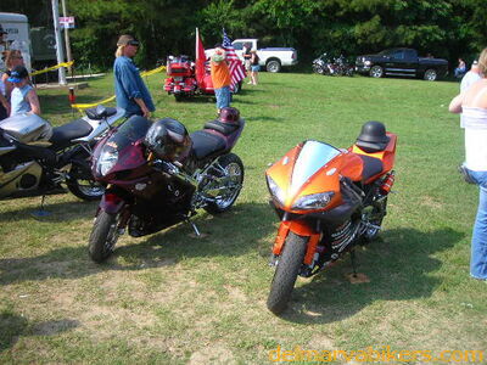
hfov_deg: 49.0
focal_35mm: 38
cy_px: 182
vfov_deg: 37.7
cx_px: 244
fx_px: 535
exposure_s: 1/306
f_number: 3.2
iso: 50
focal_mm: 6.3
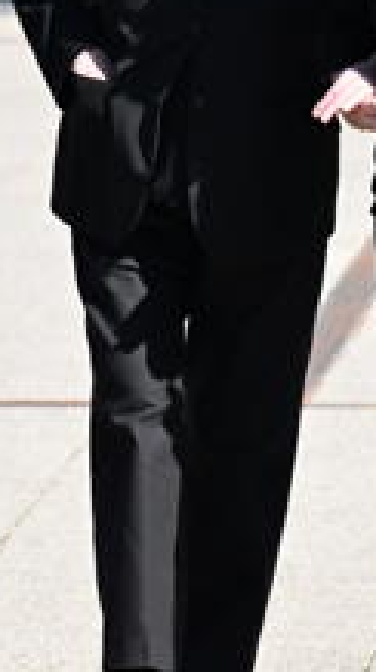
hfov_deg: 2.0
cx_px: -351
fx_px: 10641
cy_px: 151
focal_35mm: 598
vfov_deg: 3.6
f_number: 5
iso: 500
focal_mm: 180
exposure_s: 1/2000
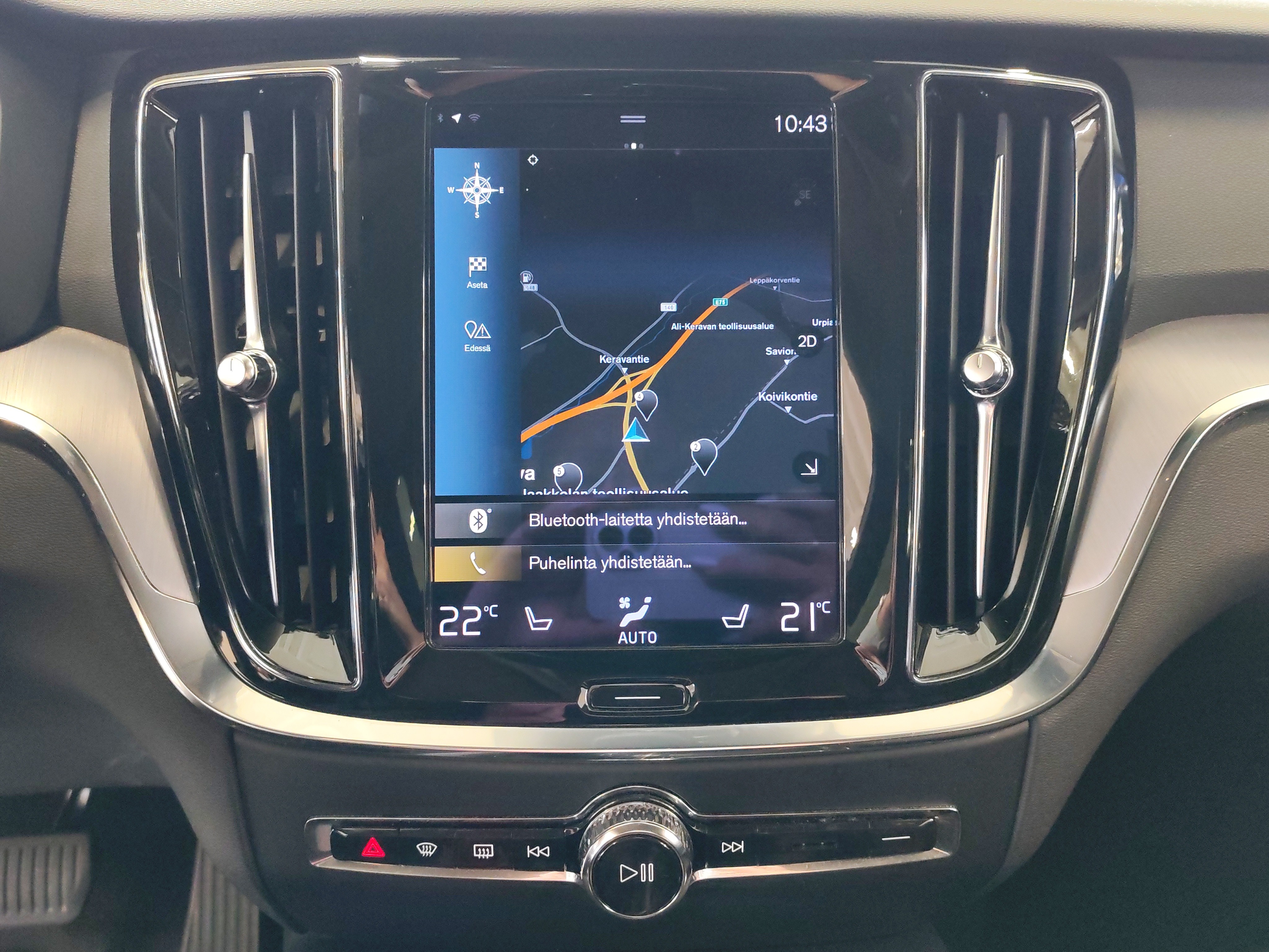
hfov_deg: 55.4
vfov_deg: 42.9
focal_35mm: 33
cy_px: 476
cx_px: 634
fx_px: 1210
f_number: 1.9
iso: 1600
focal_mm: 6.12
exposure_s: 1/50
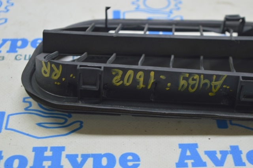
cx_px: 126
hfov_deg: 28.1
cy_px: 84
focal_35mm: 72
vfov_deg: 18.9
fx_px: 505
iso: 400
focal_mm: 48
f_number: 5.6
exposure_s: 1/20
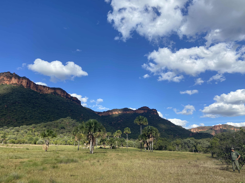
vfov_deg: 53.1
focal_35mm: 26
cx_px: 122
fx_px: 184
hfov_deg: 67.3
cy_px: 92
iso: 32
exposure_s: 1/2571
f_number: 1.8
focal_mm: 4.25
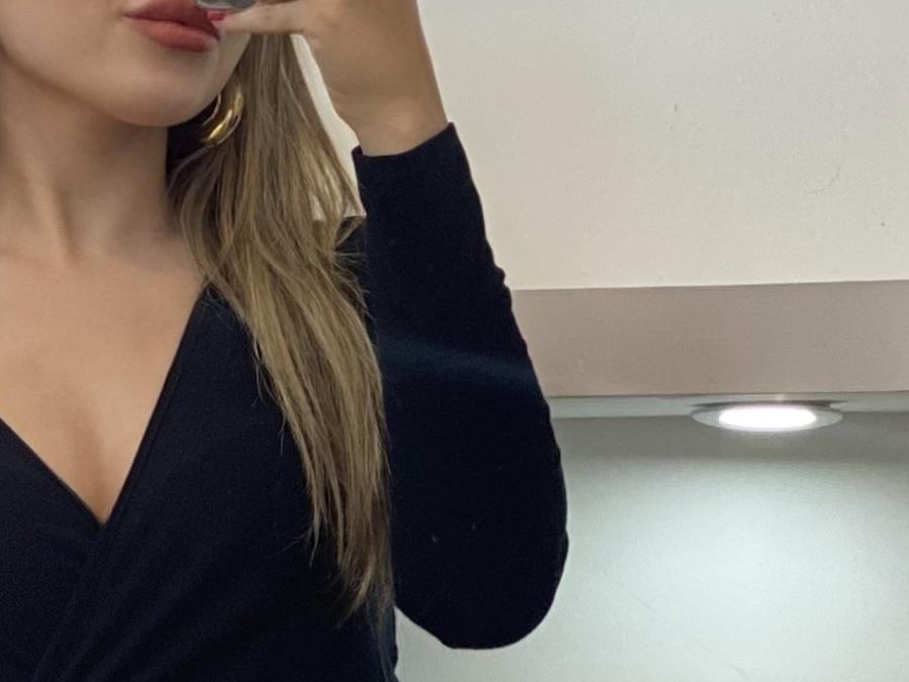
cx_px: 75
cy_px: 1398
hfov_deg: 8.7
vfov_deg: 6.3
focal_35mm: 227
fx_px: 5961
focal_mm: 6
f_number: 2
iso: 80
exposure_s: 1/100
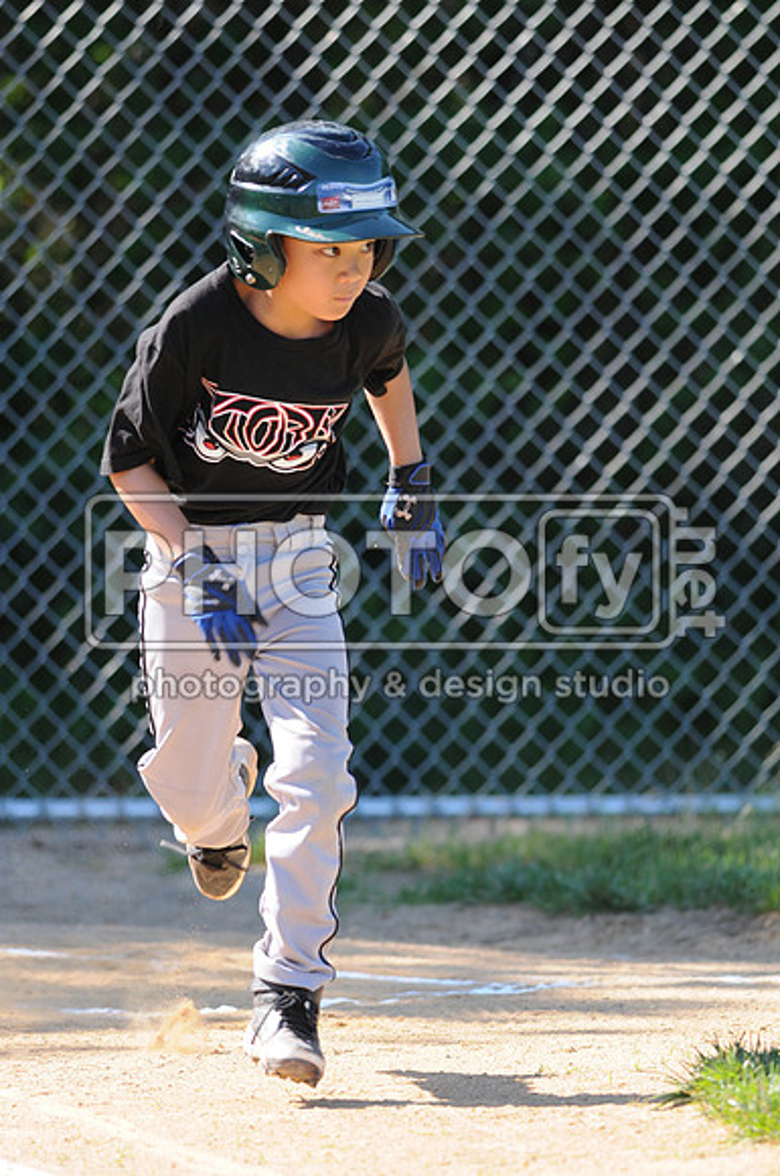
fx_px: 14668
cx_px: 390
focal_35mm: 450
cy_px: 588
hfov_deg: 3.0
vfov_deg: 4.6
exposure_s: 1/800
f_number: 4
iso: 400
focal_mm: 300
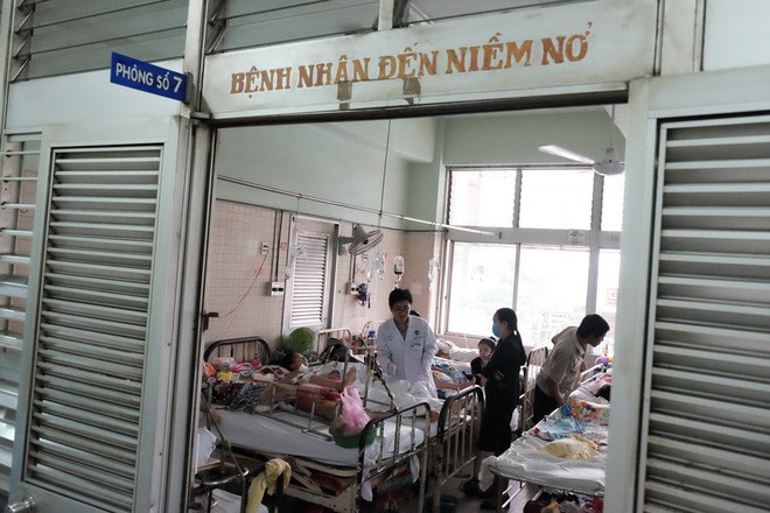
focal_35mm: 27
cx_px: 385
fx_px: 577
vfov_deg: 47.9
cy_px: 256
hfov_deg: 67.4
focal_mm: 18
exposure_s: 1/125
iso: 6400
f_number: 4.5
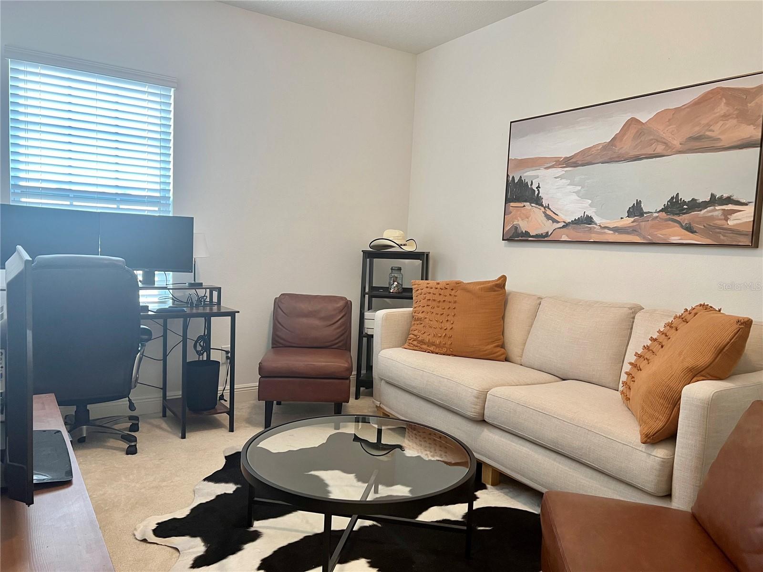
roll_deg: -2.3
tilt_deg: -5.3
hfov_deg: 67.3
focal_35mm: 26
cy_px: 286
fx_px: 573
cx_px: 382
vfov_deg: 53.1
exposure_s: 1/60
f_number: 1.5
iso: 160
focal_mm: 5.7
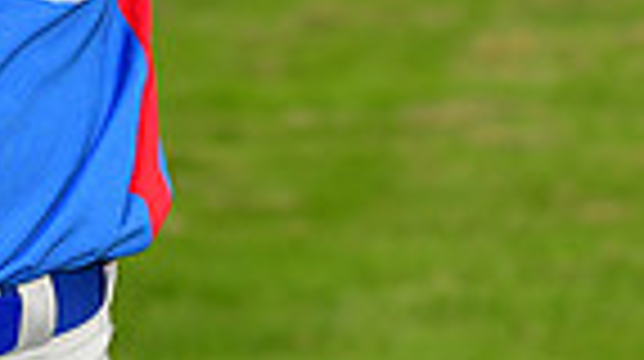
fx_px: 7606
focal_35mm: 446
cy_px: -362
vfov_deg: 2.7
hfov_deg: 4.8
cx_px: -171
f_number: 5
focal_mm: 70
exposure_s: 1/1000
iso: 400
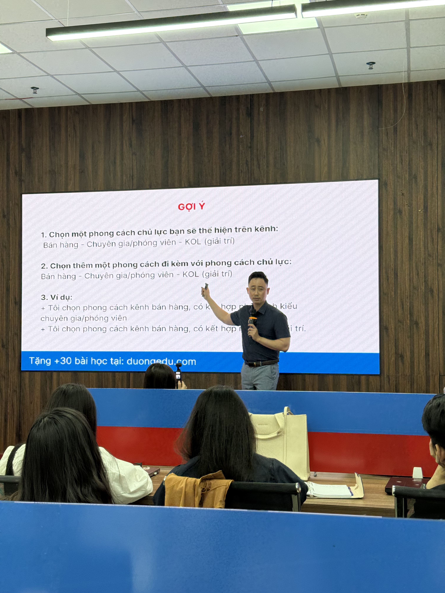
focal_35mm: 48
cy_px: 296
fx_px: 823
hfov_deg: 30.3
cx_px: 222
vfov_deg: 39.7
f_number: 1.78
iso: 50
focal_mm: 6.76
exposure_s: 1/100
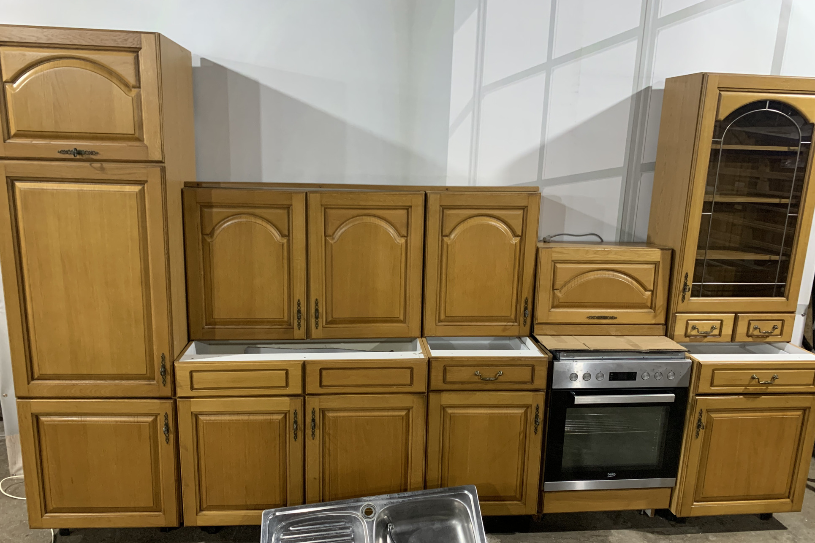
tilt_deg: -13.6
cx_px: 402
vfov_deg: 46.4
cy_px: 293
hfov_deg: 65.5
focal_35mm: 28
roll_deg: -1.1
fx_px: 634
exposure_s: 1/53
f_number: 1.8
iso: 400
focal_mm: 4.25
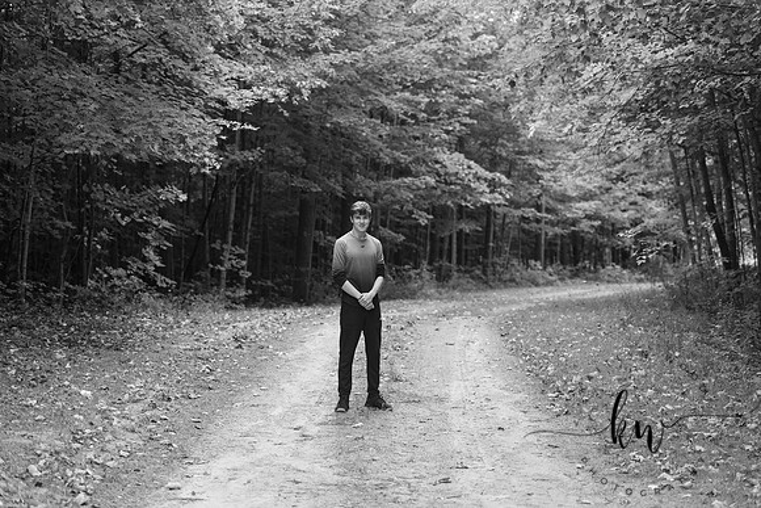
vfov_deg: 19.5
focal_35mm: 70
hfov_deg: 28.8
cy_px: 254
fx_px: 1480
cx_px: 380
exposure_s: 1/320
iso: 500
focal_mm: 70
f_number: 2.8
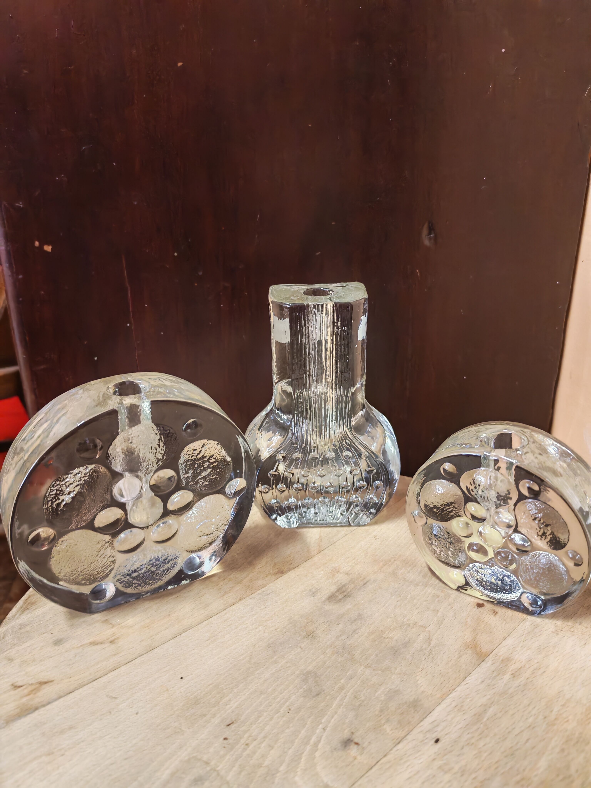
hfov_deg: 51.4
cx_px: 296
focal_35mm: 27
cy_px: 394
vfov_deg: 65.3
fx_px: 615
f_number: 1.9
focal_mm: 6.12
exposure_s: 1/25
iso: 3200
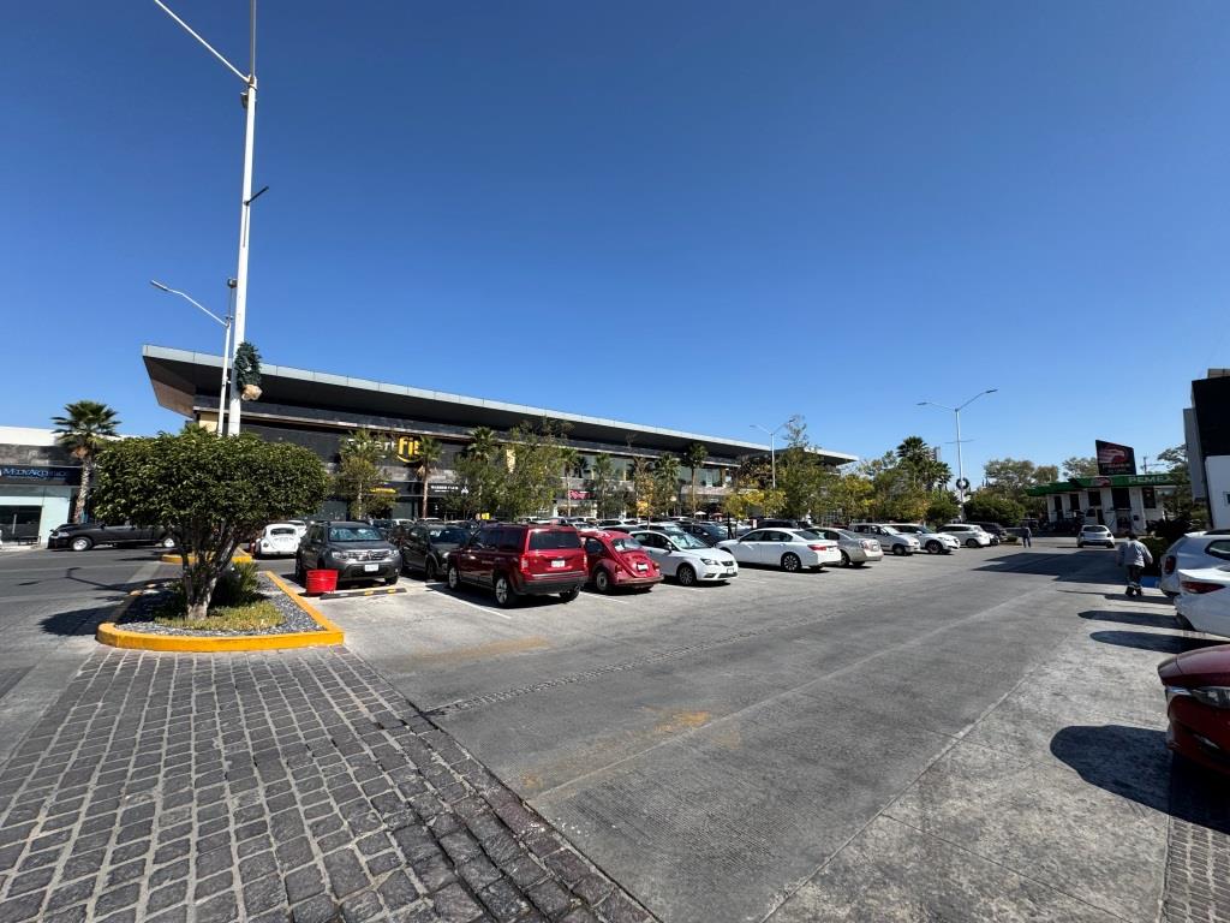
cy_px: 462
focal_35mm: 14
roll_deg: +1.0
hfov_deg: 102.1
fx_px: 497
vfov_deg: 85.7
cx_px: 615
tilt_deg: +6.8
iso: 50
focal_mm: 2.22
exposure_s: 1/1832
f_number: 2.2
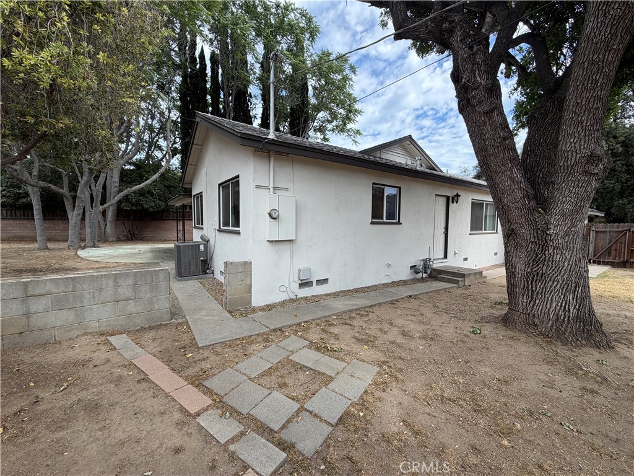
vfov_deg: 85.7
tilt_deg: -4.1
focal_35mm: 14
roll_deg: +0.0
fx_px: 256
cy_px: 238
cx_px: 317
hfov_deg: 102.1
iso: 40
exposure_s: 1/579
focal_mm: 2.22
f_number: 2.2
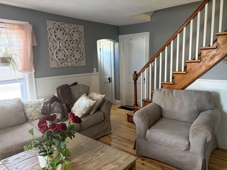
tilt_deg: -8.3
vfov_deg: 53.1
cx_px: 114
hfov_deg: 67.3
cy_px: 85
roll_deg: +2.3
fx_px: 170
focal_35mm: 26
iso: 320
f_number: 1.6
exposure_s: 1/60
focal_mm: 5.96
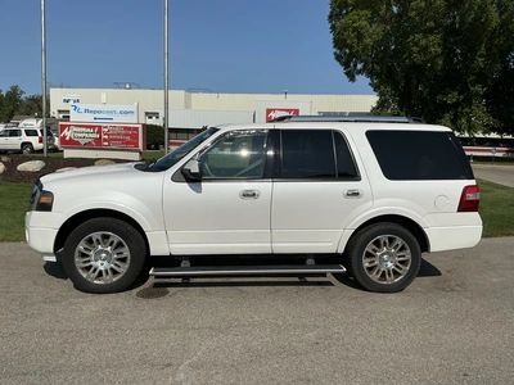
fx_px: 416
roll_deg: -2.0
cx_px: 257
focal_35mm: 28
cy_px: 192
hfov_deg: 63.4
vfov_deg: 49.7
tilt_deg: -7.1
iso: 25
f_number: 1.8
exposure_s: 1/5814
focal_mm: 3
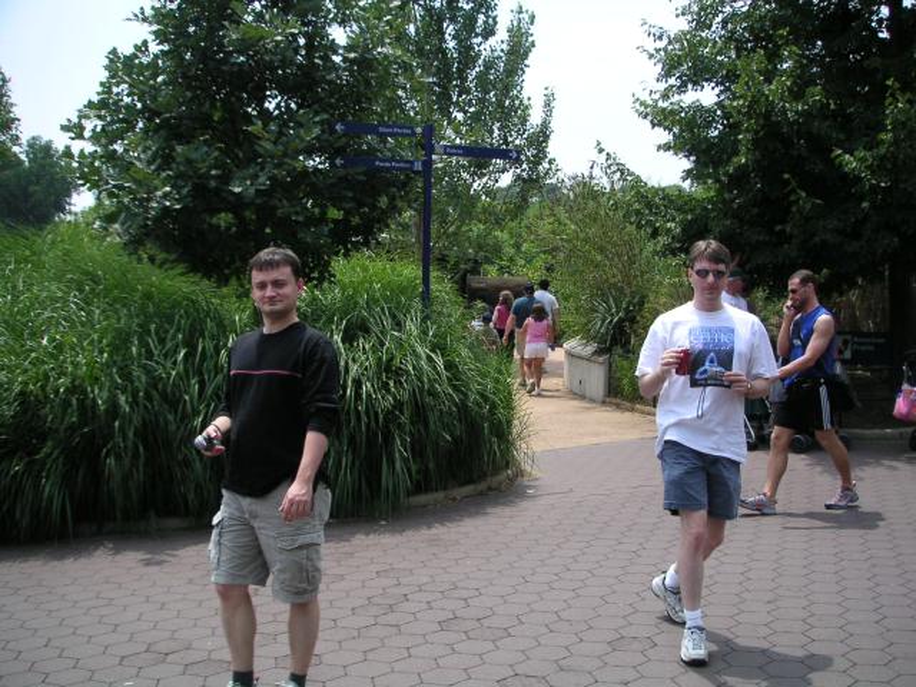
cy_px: 344
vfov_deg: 38.7
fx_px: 979
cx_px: 458
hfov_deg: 50.1
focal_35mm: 37
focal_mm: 5.7
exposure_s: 1/750
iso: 50
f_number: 2.8
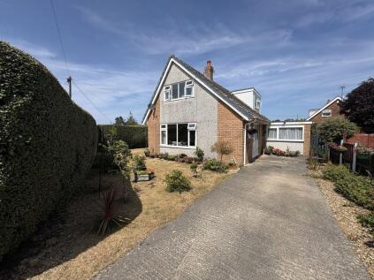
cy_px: 140
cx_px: 187
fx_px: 151
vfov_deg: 85.6
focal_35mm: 14
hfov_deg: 102.1
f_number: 2.2
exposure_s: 1/2985
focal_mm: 2.22
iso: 50
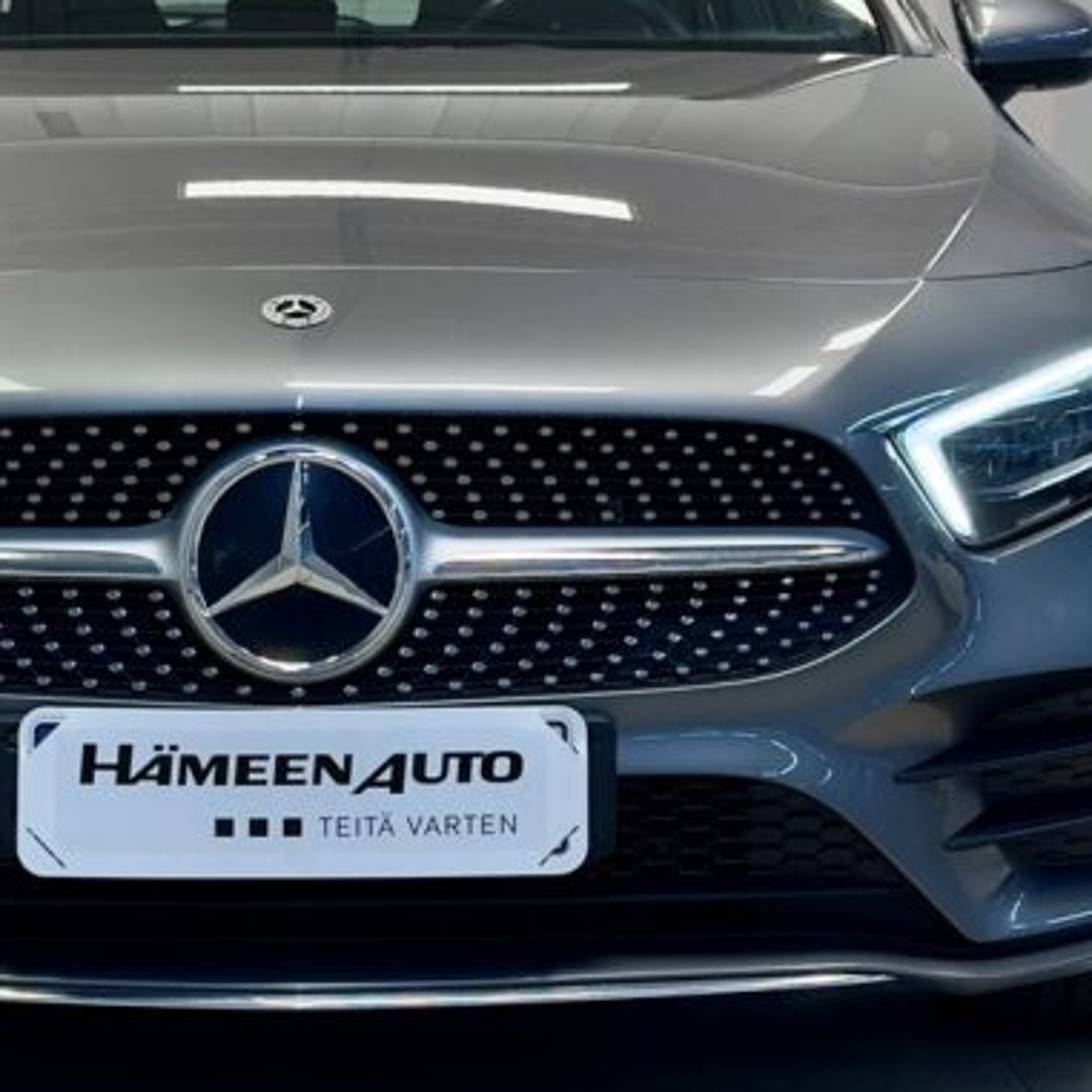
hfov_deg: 15.2
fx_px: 4069
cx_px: 289
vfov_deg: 15.2
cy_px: 341
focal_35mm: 114
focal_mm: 6.76
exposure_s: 1/119
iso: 125
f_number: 1.78
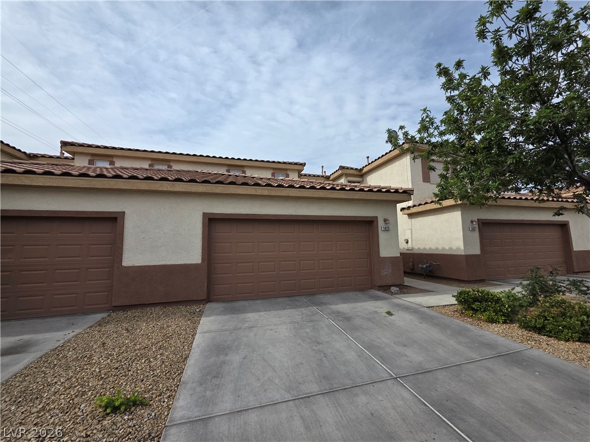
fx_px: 222
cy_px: 221
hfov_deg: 106.2
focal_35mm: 13
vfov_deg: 89.9
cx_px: 295
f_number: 1.9
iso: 40
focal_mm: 2.2
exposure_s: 1/3220
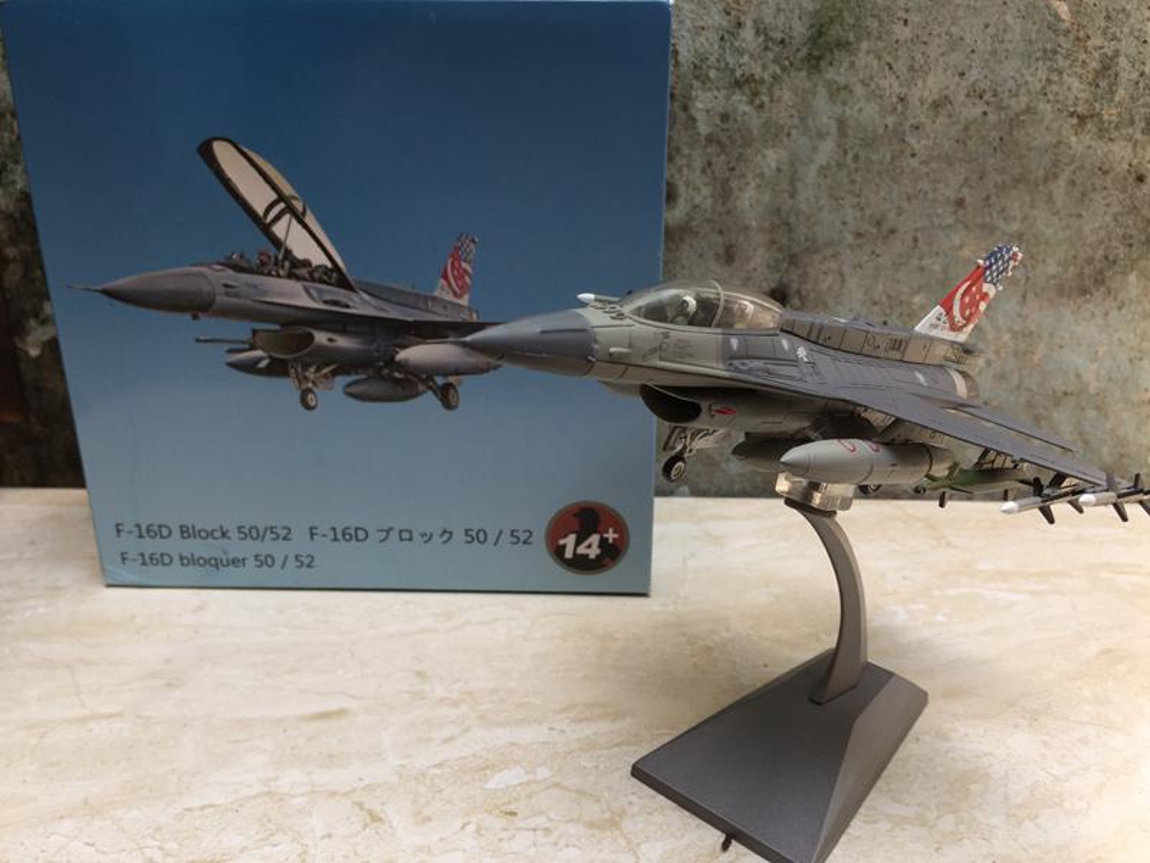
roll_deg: -2.6
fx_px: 963
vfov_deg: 48.2
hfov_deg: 61.7
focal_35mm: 29
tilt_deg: -22.7
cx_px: 575
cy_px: 432
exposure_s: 1/460
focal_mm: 4.15
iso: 32
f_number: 2.2
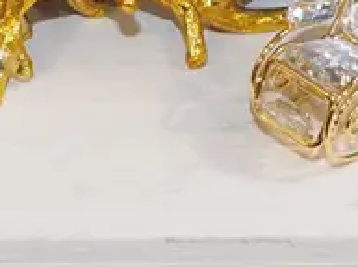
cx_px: 289
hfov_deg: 9.8
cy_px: -428
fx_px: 2085
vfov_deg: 6.8
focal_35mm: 202
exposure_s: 1/60
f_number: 5.6
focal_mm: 19
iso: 1000
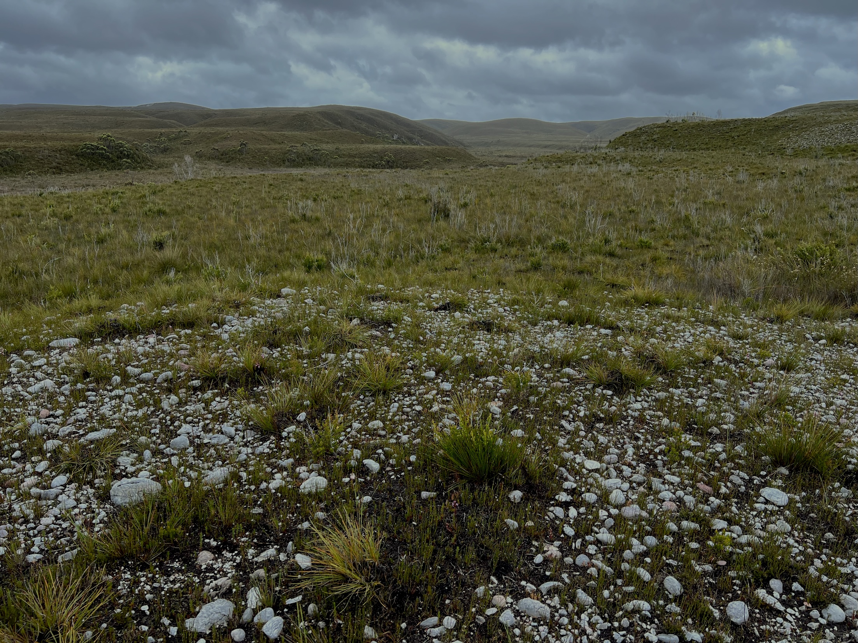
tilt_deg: -16.1
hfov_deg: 67.3
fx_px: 644
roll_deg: -0.4
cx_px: 429
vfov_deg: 53.1
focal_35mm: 26
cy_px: 322
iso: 50
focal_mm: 5.7
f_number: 1.5
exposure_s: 1/1029
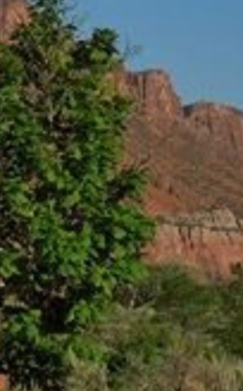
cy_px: 198
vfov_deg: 9.4
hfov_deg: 5.6
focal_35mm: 224
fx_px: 2382
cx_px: -338
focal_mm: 9.8
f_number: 4.2
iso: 100
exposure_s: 1/800
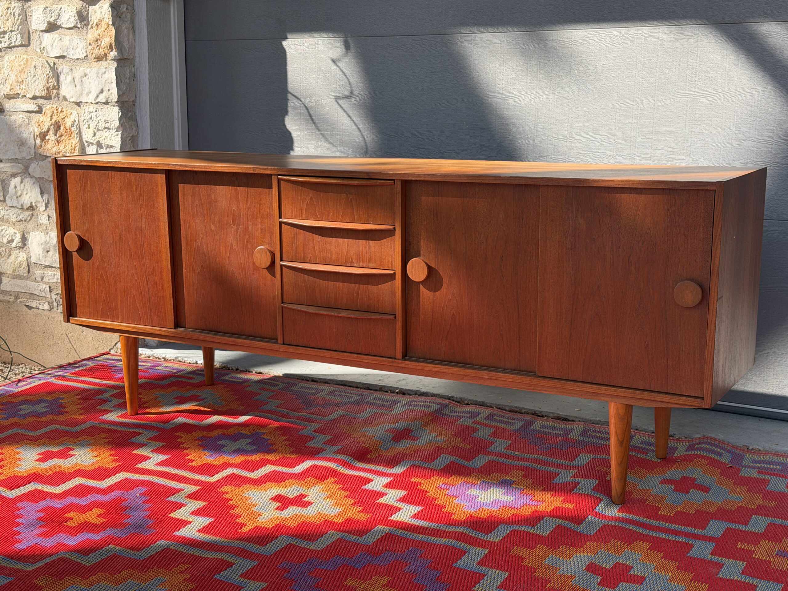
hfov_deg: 39.7
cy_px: 296
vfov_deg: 30.3
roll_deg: -0.9
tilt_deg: -9.6
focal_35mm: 48
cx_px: 394
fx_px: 1093
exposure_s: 1/1377
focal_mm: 6.76
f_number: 1.78
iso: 80
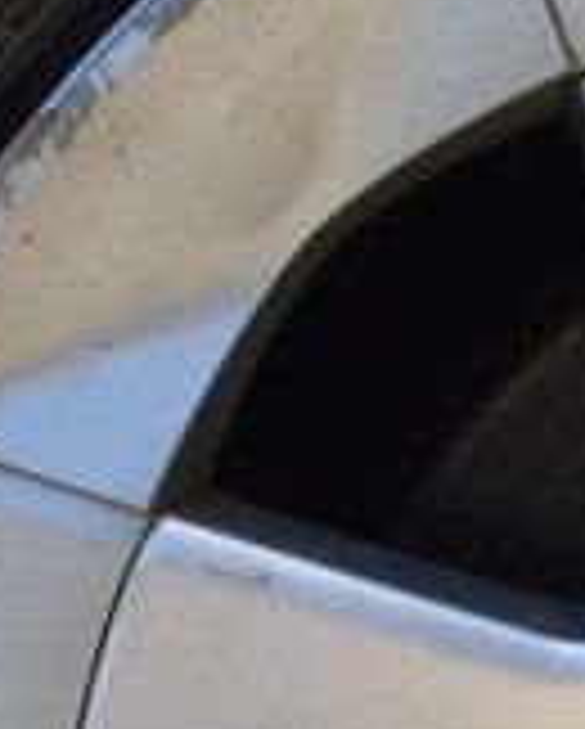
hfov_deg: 6.1
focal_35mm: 249
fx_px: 5379
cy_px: 994
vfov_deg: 7.6
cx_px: 1120
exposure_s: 1/250
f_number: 10
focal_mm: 28
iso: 400
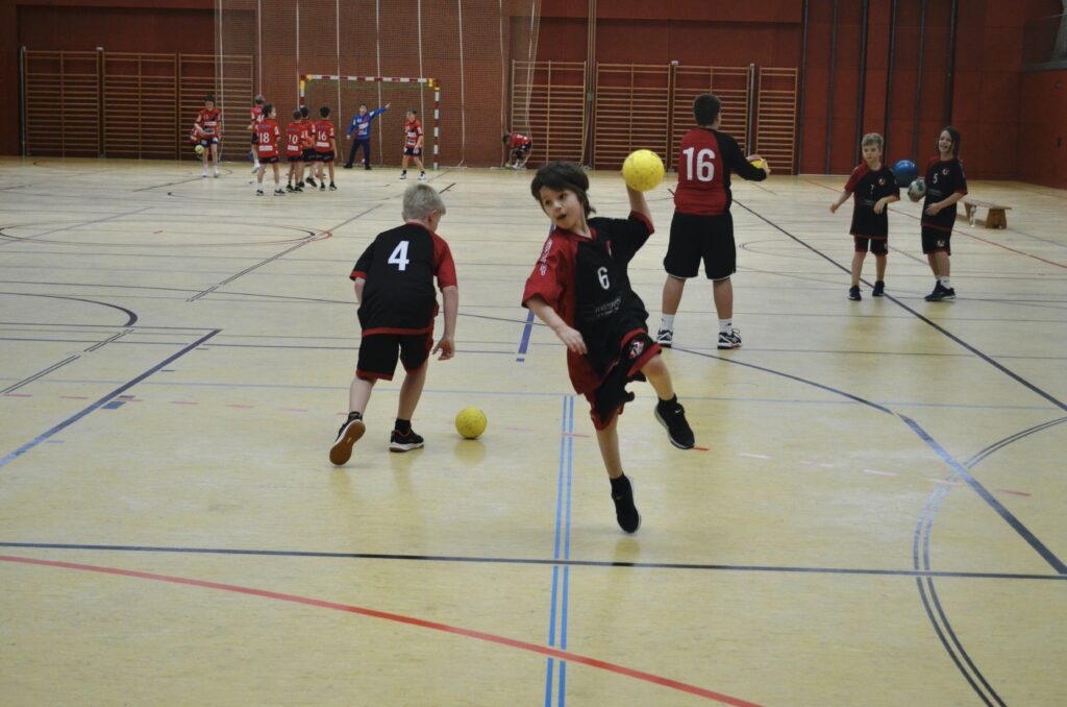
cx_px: 534
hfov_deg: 35.1
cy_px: 354
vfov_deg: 23.7
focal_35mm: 57
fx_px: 1686
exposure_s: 1/320
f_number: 5
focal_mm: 38
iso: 1600
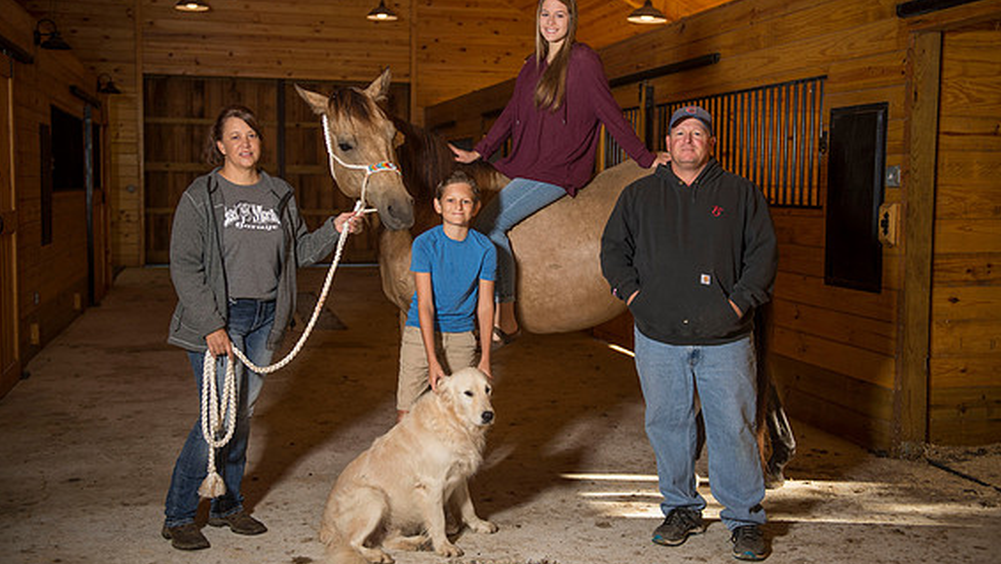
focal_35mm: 43
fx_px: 1141
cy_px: 250
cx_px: 498
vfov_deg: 27.7
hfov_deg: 47.4
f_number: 2.8
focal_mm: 40
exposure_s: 1/200
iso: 125
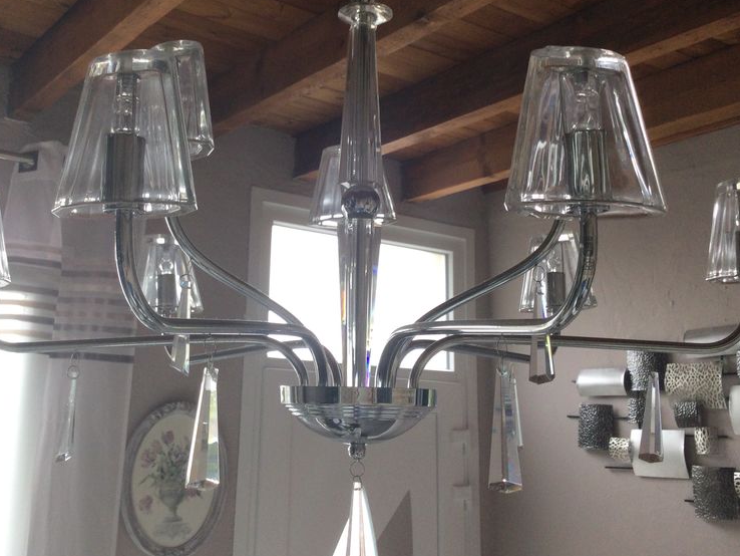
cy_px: 193
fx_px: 898
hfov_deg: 44.7
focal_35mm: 42
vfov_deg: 34.1
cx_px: 329
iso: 40
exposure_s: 1/100
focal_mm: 3.3
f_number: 2.4
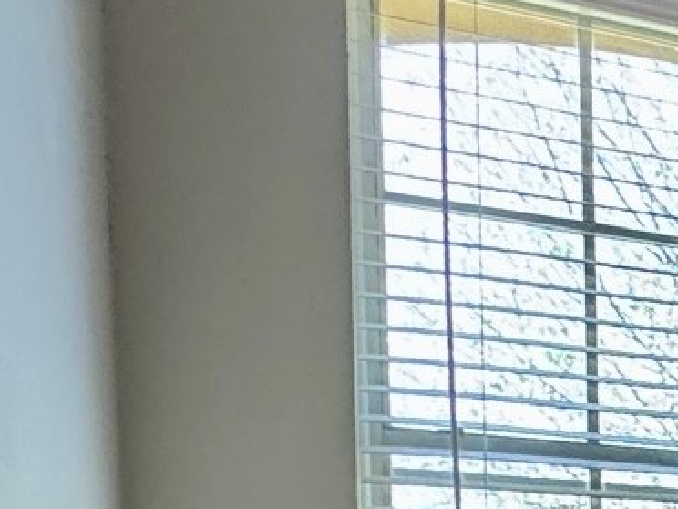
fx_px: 1508
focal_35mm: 77
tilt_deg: -2.2
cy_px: 746
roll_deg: -0.5
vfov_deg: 17.4
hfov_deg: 15.5
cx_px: 1577
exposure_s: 1/60
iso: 250
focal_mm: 2.22
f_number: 2.2
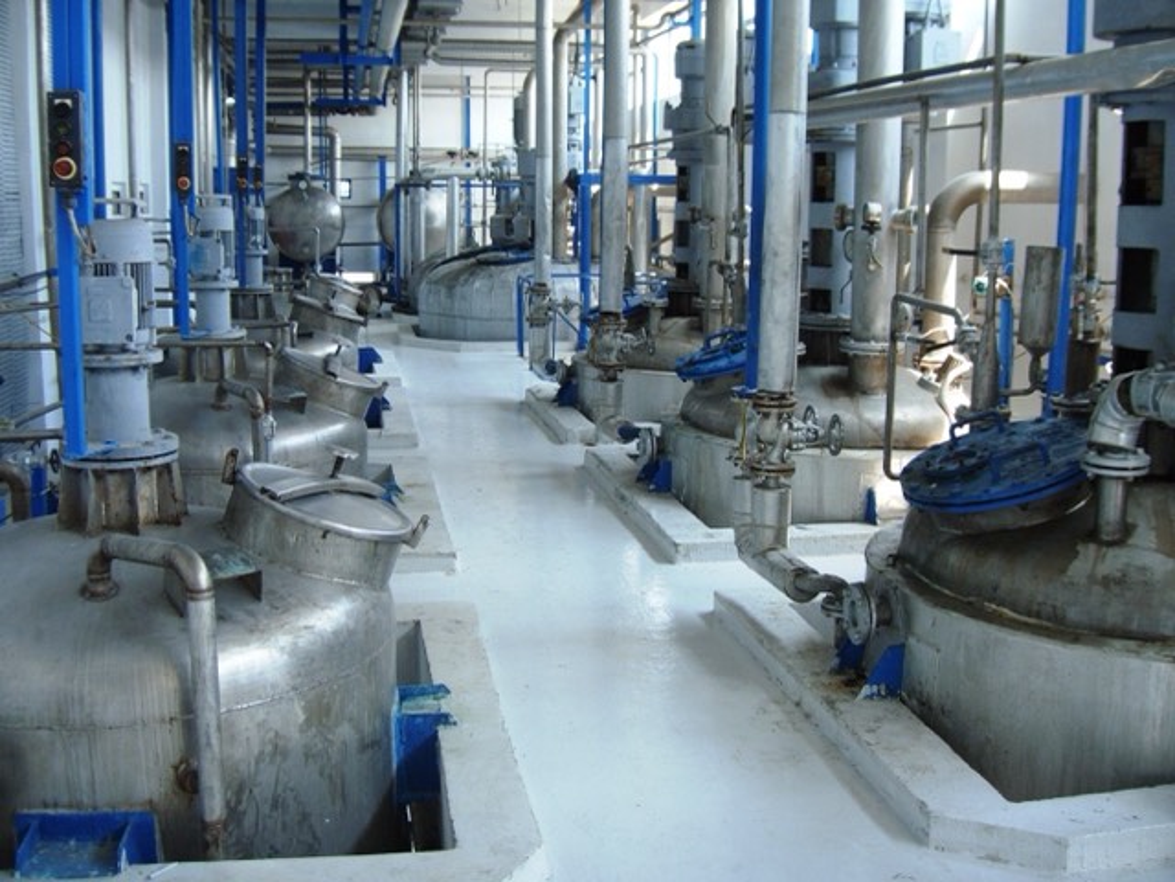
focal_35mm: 39
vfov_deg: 36.8
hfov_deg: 47.9
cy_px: 441
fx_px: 1324
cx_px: 588
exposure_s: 1/100
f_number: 2.8
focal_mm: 8
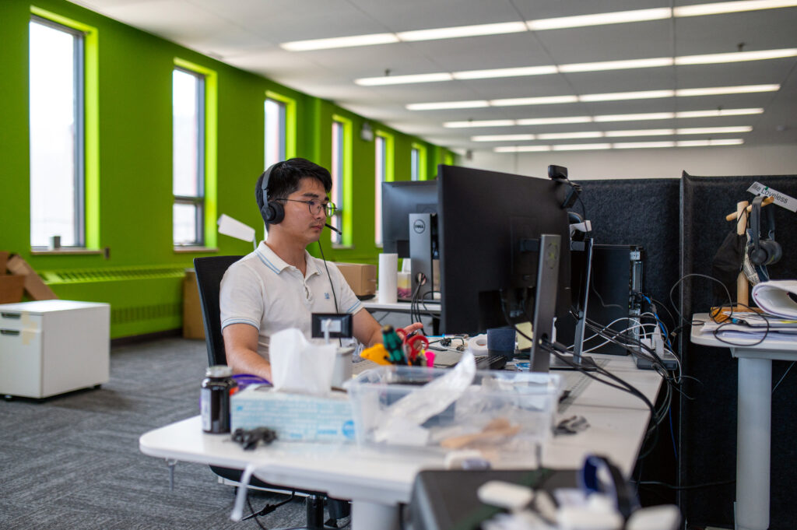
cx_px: 398
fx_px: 774
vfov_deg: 37.8
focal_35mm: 35
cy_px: 265
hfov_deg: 54.5
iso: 400
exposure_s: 1/1250
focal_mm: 35
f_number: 2
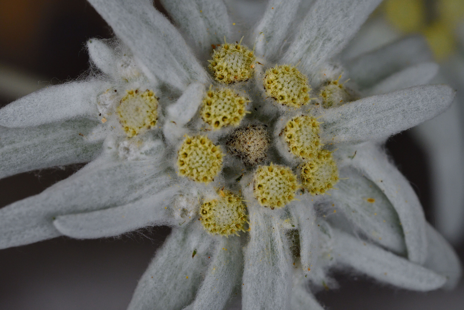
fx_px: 1740
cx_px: 232
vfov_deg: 10.2
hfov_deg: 15.2
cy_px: 155
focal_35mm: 135
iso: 1250
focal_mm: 90
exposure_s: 1/250
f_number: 8
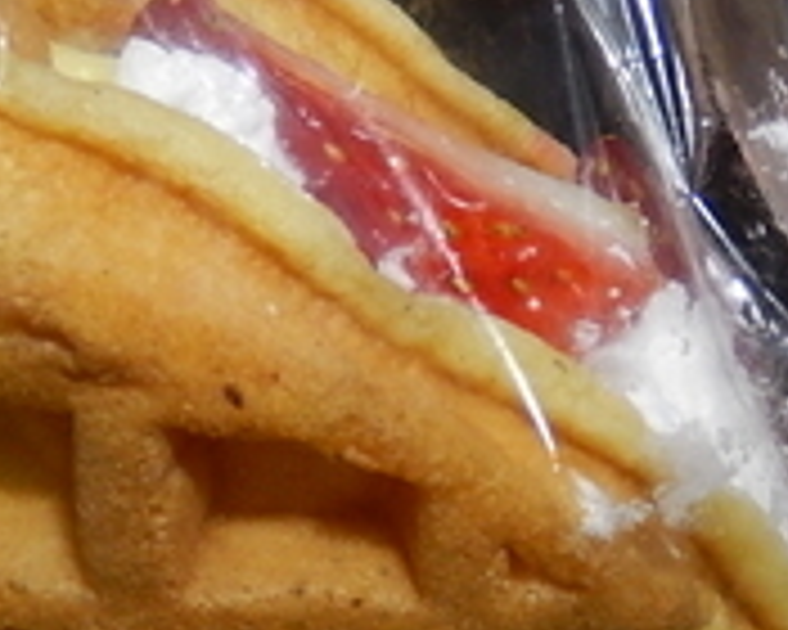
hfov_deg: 17.9
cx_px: 252
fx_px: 2495
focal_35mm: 107
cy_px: 513
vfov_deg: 14.3
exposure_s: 1/10
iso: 400
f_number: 3.8
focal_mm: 5.7
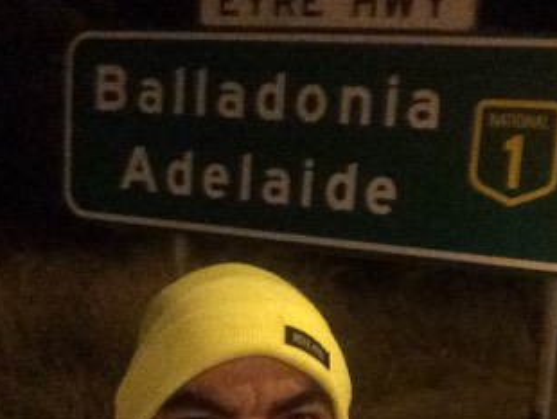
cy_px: 291
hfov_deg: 36.6
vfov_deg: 27.8
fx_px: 837
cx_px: 341
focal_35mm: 52
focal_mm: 2.15
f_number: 2.4
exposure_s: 1/17
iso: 1600
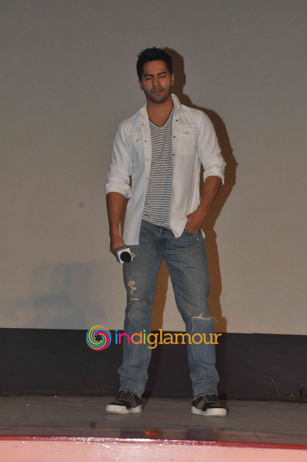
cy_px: 231
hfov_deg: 13.8
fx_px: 1270
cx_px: 154
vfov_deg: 20.6
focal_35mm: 99
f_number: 13
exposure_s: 1/200
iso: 1000
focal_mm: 66
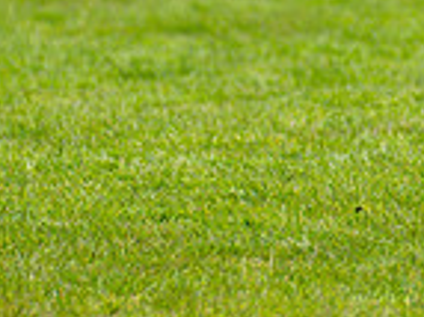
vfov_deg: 1.3
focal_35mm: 1174
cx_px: 671
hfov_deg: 1.7
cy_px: -357
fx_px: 14368
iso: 360
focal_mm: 210
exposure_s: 1/4000
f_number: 2.8
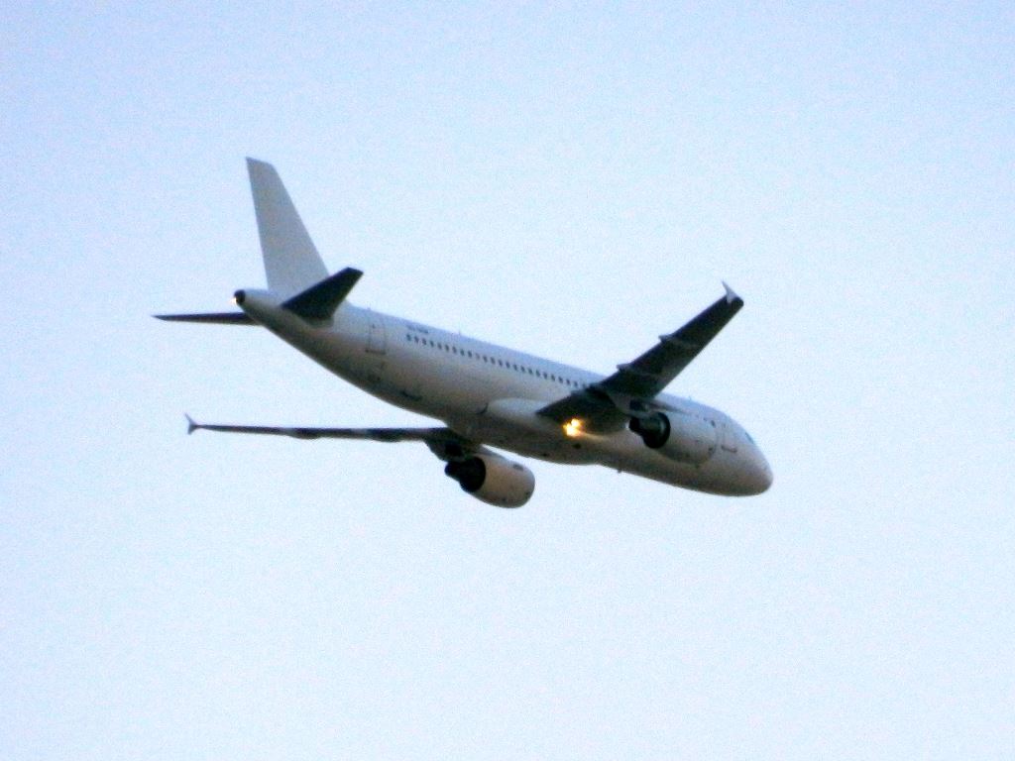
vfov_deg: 1.8
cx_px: 508
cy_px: 380
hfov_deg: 2.4
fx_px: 23751
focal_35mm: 810
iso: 360
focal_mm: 144
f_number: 5.7
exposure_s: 1/125
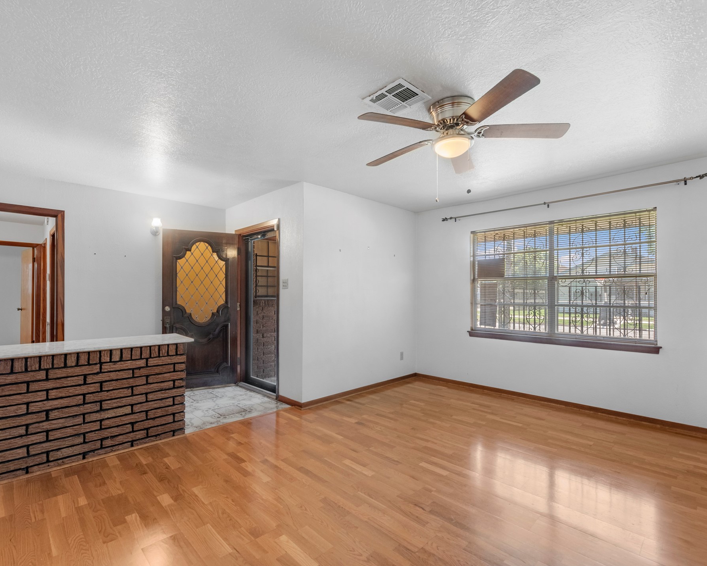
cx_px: 328
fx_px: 335
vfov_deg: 80.4
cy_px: 282
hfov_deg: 92.9
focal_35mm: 16
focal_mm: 14
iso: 250
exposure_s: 1/3
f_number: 9
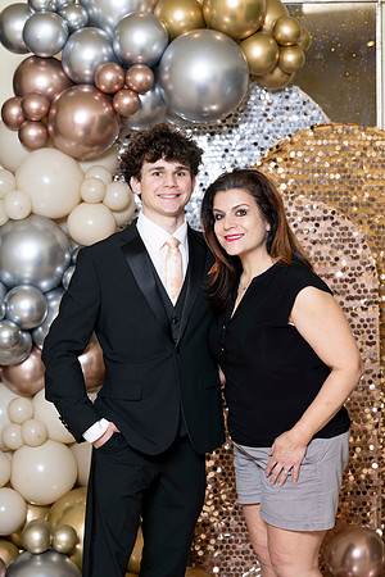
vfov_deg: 22.1
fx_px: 1476
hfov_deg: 14.9
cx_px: 192
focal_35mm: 92
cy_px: 288
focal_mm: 92
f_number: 5.6
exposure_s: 1/200
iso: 250
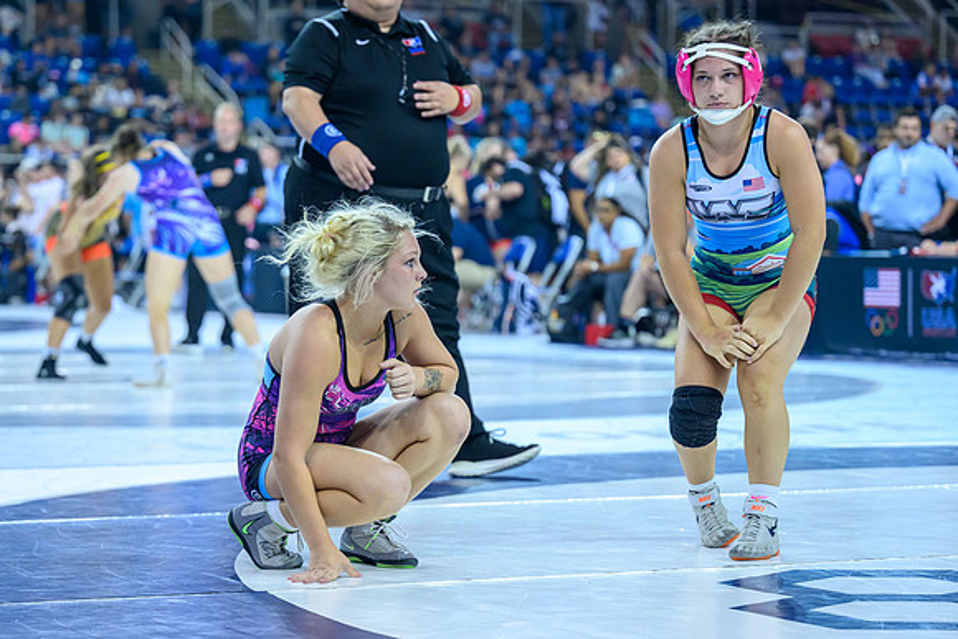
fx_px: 3245
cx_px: 299
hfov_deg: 16.7
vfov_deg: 11.2
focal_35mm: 122
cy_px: 392
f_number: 2.8
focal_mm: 85
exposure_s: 1/800
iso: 2500
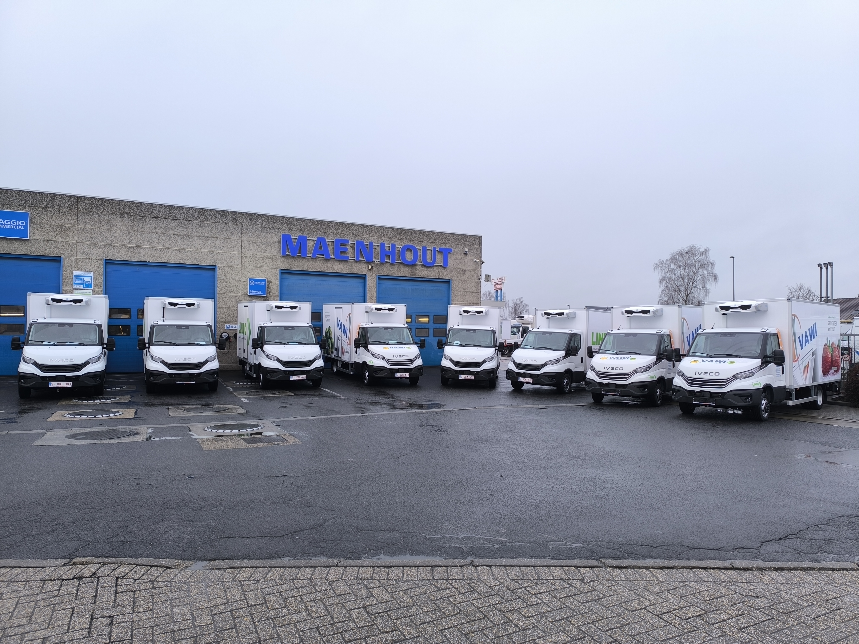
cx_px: 430
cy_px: 322
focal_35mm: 23
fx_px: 571
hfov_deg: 73.9
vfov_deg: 58.9
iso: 50
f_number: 1.65
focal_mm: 6.14
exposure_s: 1/100
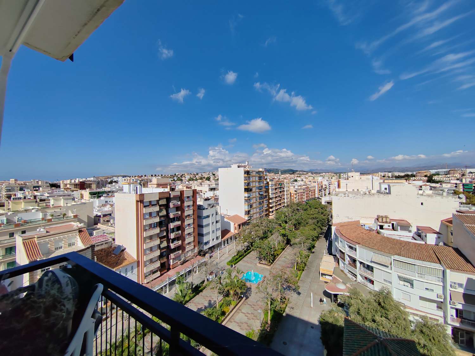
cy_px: 178
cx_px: 238
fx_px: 178
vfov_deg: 89.9
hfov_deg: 106.2
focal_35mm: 13
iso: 100
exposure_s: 1/2800
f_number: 2.2
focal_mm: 2.16
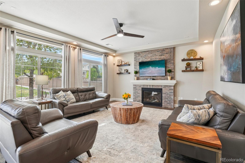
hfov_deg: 100.4
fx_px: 102
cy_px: 82
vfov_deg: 77.3
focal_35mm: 15
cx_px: 122
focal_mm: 10
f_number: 8
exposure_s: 1/40
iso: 400
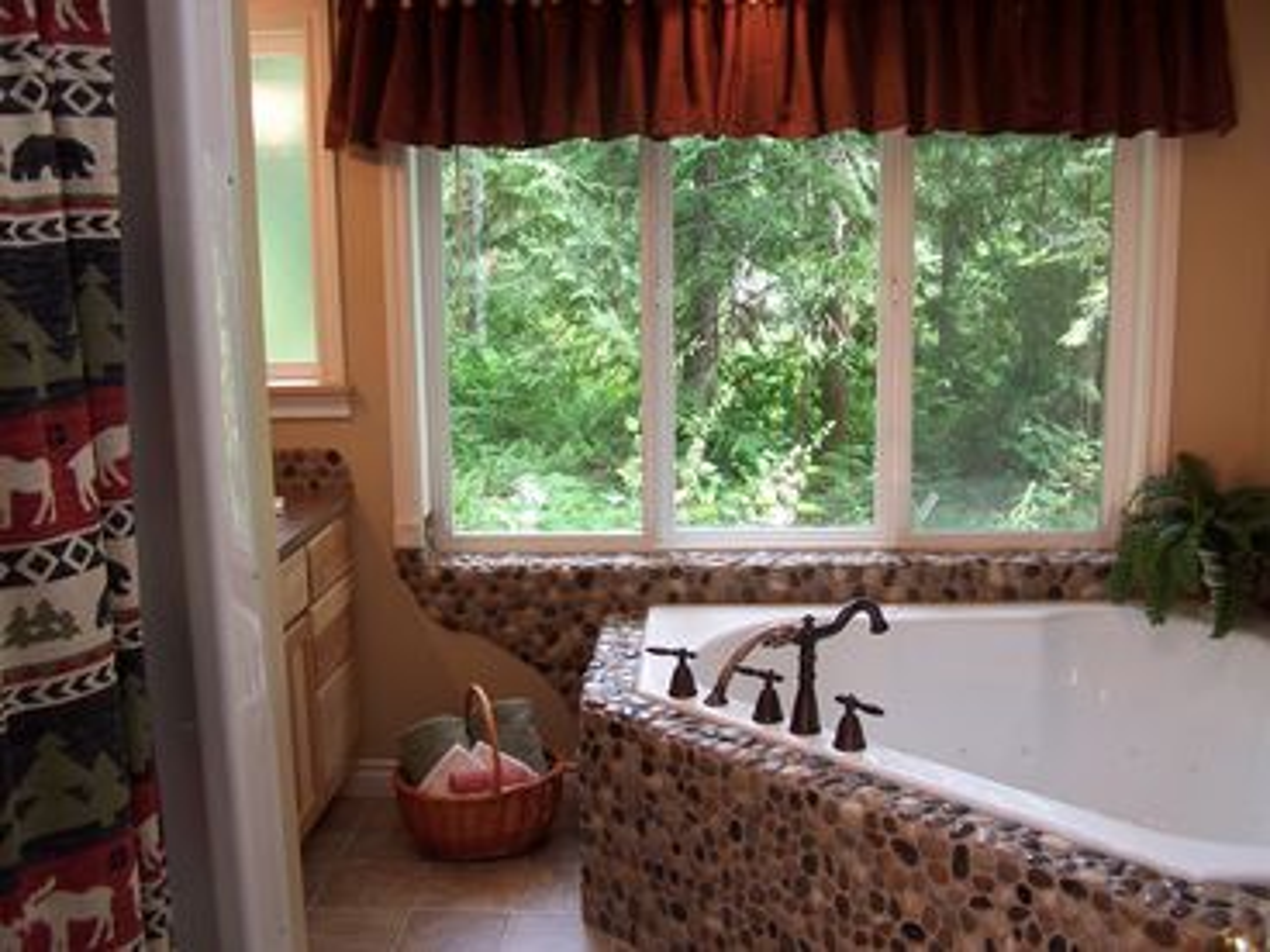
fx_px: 1394
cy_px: 476
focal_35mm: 38
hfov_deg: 49.0
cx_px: 635
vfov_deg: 37.7
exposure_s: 1/30
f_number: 2.8
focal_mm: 6.3
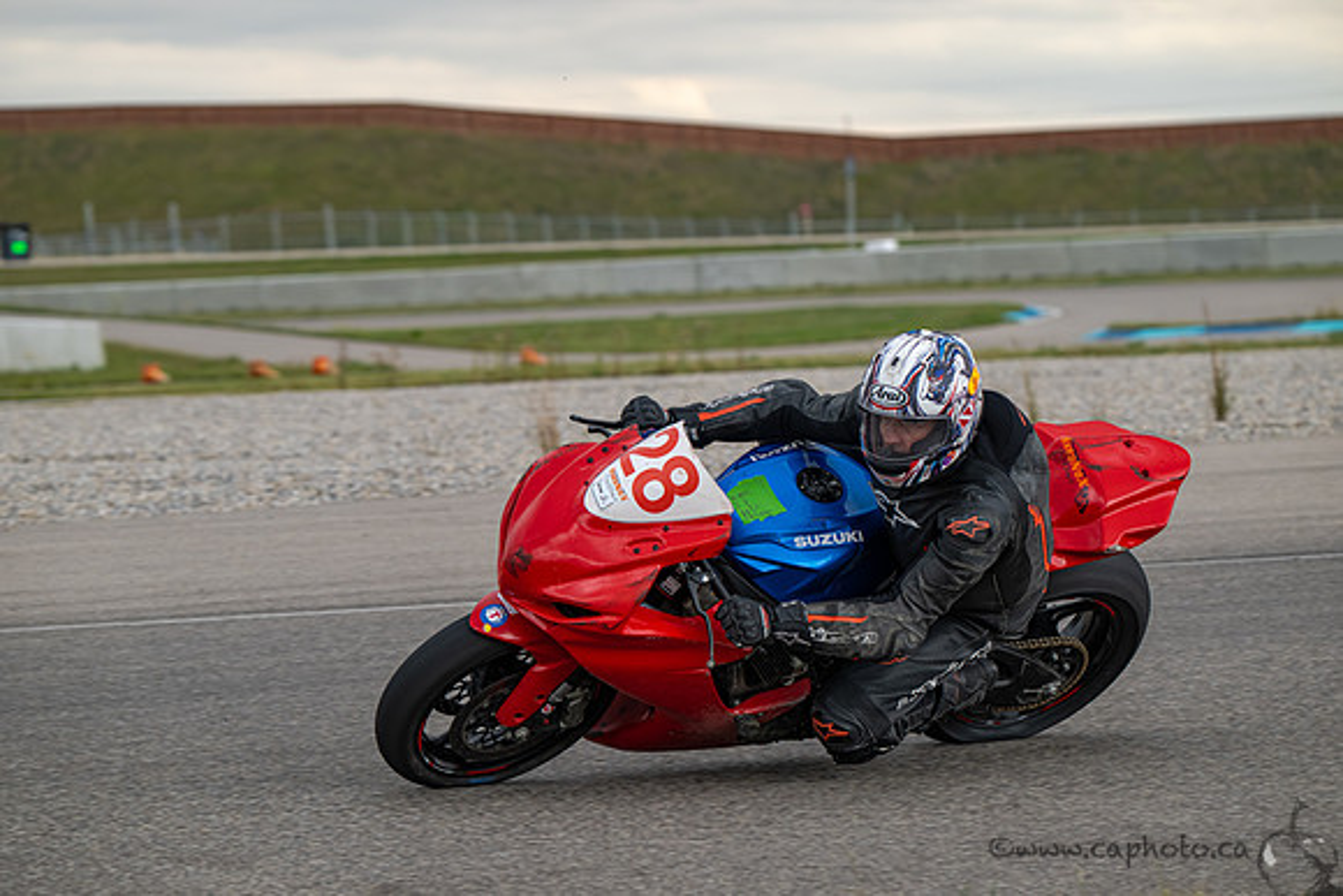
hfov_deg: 11.4
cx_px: 672
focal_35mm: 180
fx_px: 6716
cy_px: 448
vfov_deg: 7.6
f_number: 6.3
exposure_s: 1/1250
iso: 800
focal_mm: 180
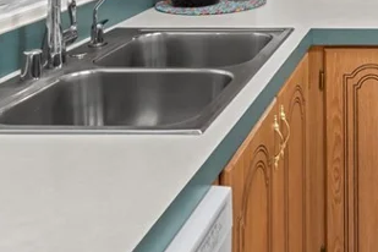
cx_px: 416
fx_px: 661
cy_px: -117
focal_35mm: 63
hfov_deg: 28.9
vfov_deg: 19.1
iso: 400
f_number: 8
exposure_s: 1/400
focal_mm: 19
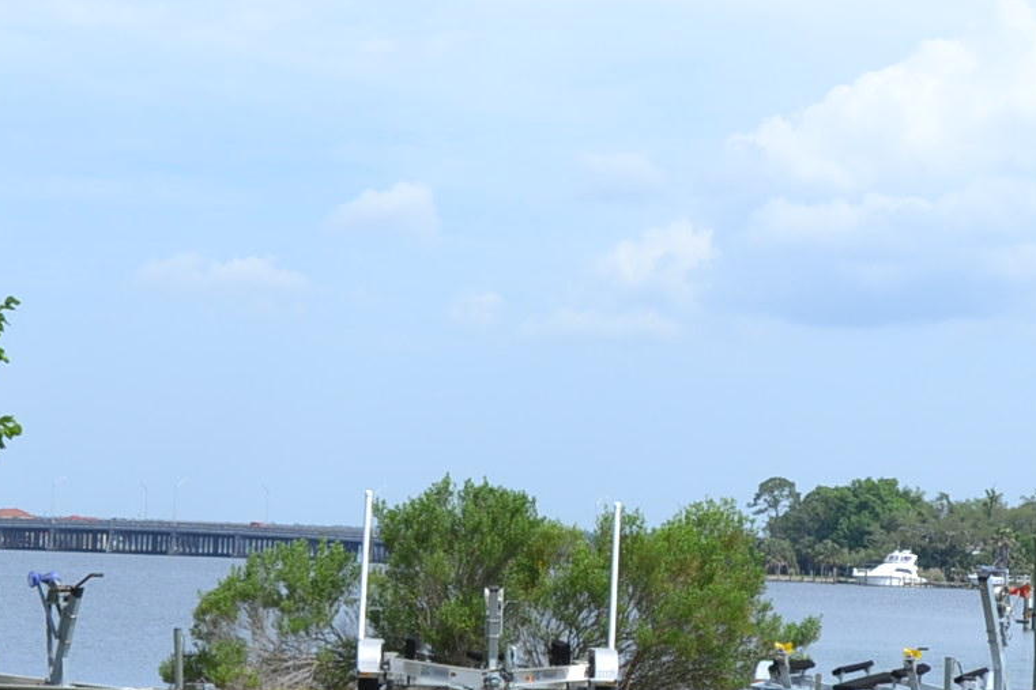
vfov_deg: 12.5
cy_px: 476
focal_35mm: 109
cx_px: 530
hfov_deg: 18.8
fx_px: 3136
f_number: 8
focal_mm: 24
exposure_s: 1/250
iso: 100
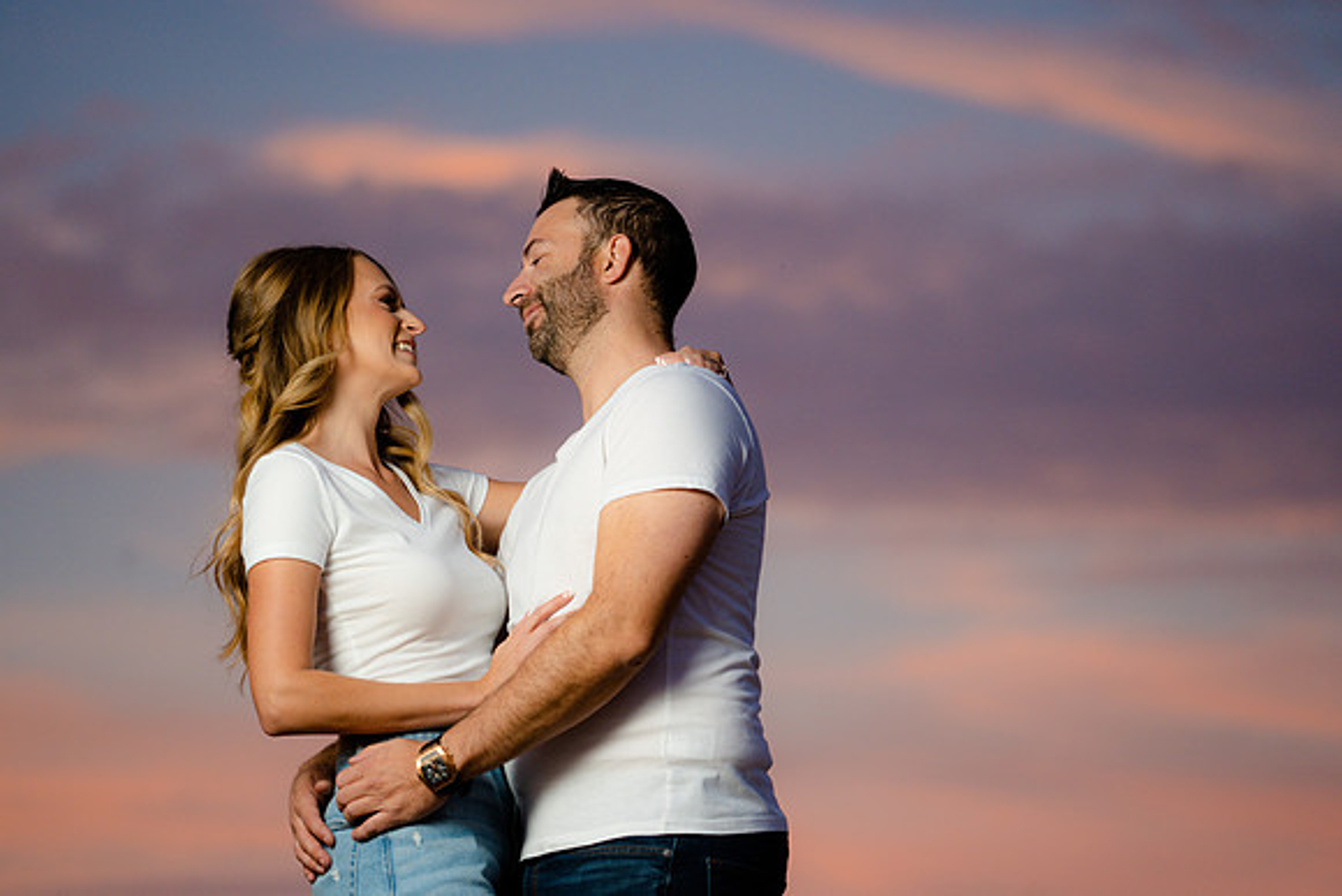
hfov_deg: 12.5
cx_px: 671
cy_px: 448
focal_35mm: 164
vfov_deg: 8.4
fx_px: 6115
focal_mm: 164
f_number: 4
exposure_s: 1/250
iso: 400
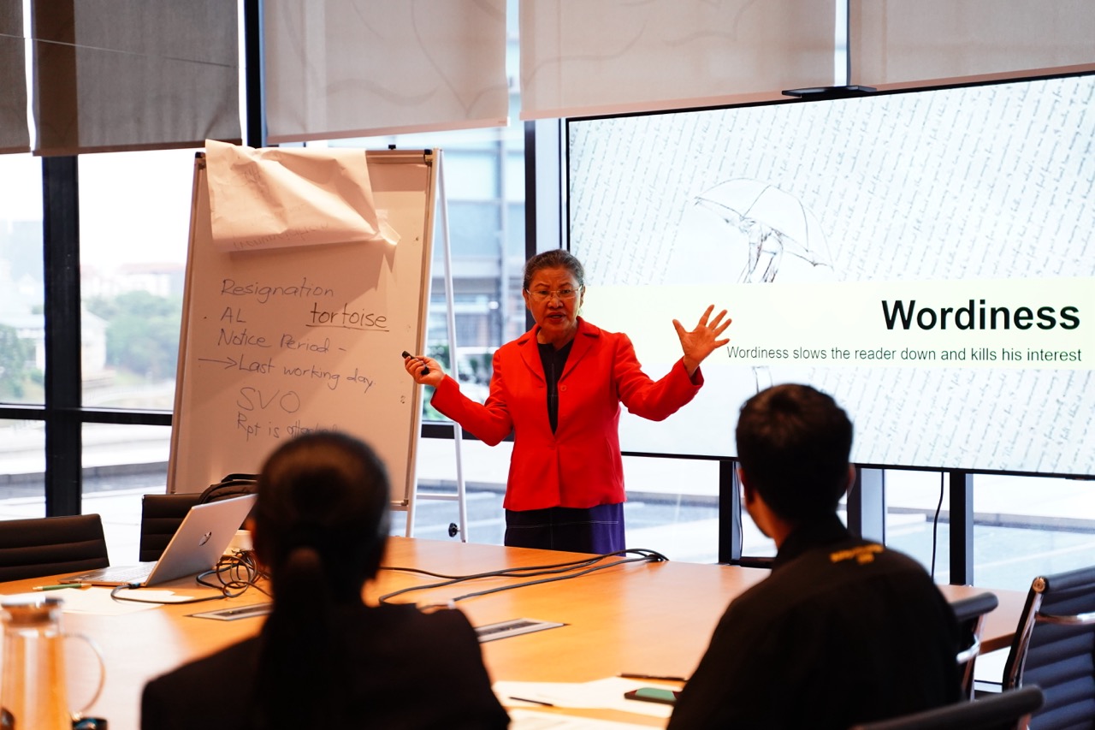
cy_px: 365
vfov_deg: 20.6
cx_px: 548
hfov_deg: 30.5
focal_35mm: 66
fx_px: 2007
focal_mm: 66
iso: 3200
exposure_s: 1/200
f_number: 3.2
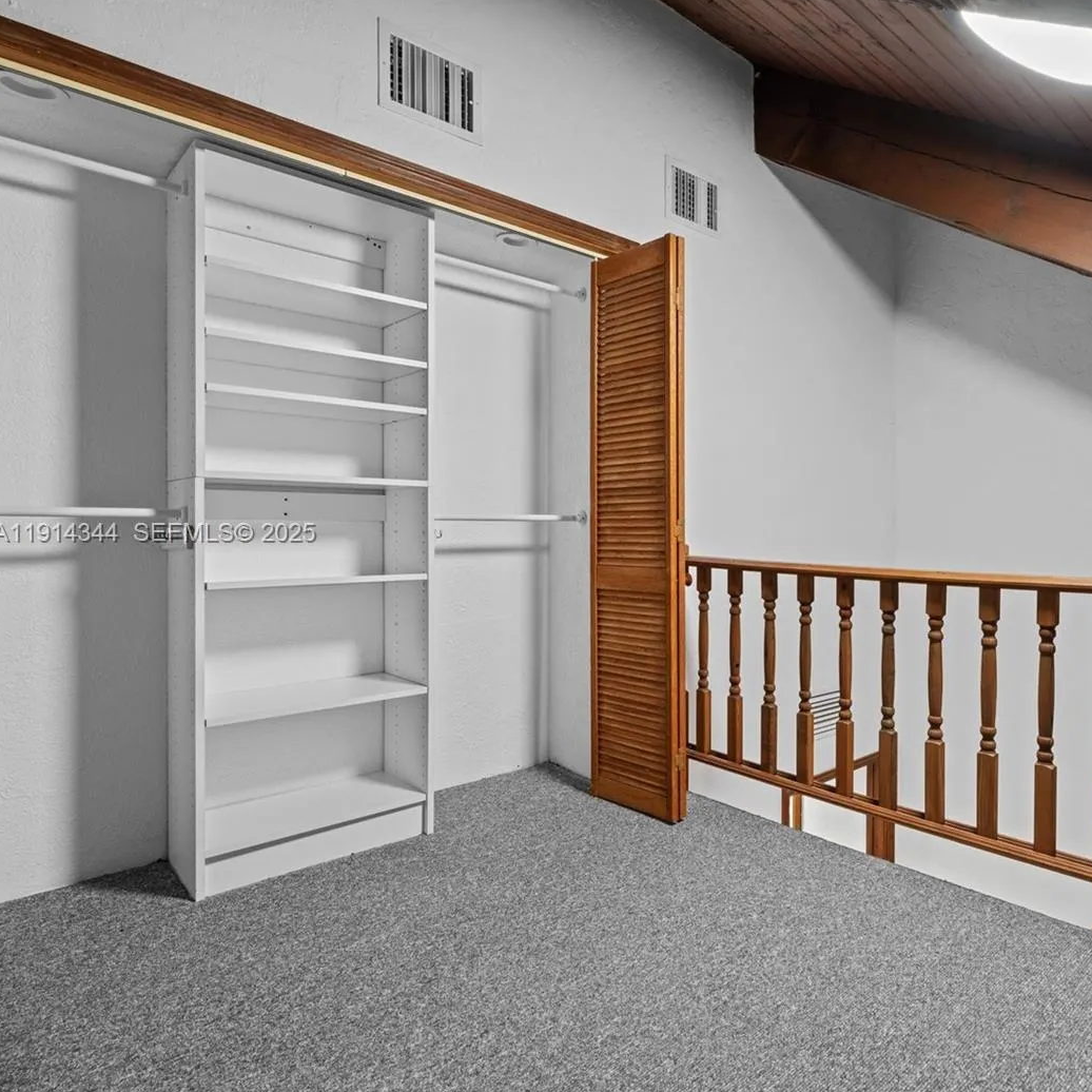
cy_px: 534
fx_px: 749
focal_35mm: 21
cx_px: 831
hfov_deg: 67.2
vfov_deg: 72.1
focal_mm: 16
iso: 320
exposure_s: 2
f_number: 8
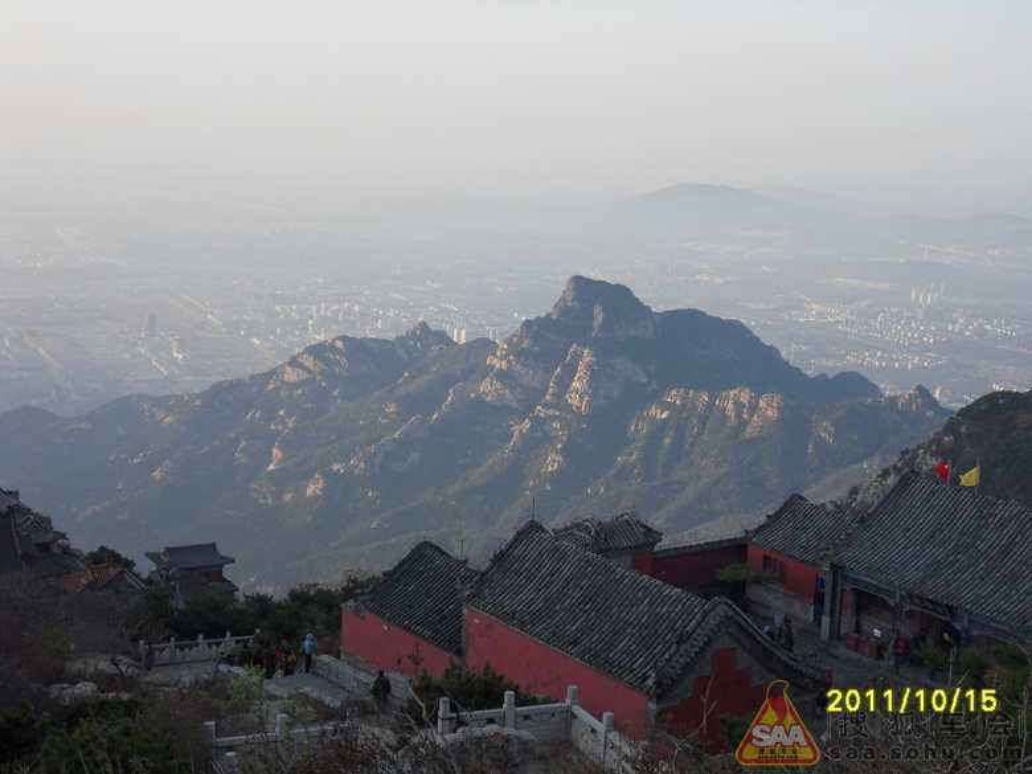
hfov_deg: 32.2
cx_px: 516
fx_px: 1789
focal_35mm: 60
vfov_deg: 24.4
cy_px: 387
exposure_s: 1/180
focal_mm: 10.5
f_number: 4.8
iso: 80
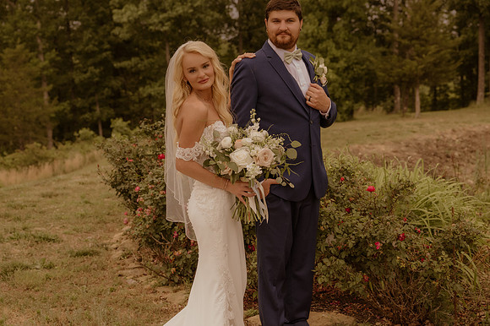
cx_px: 245
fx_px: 830
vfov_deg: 22.2
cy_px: 163
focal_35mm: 61
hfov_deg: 32.9
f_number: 3.2
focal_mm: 41
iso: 1000
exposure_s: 1/1250
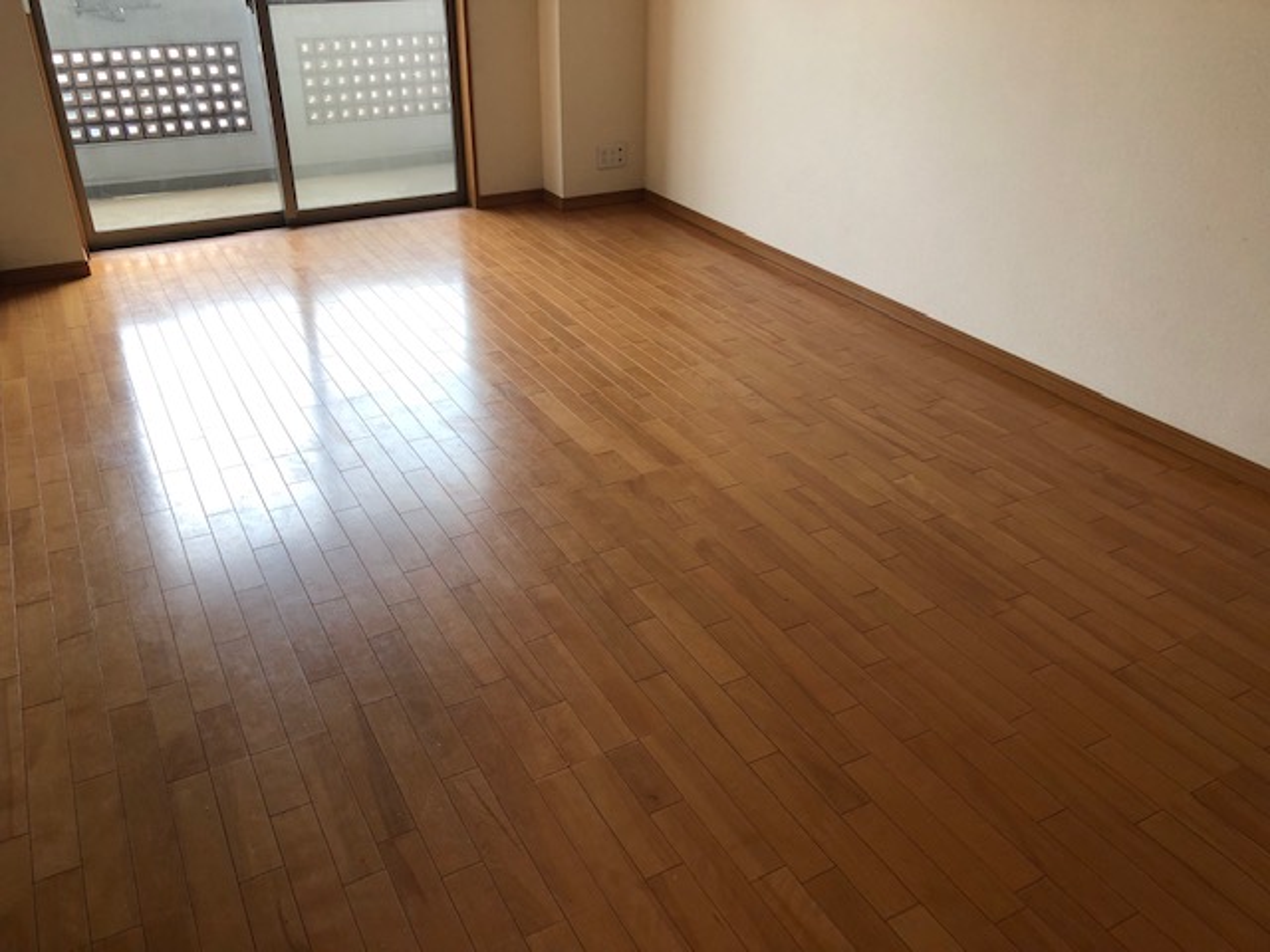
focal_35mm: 28
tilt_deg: -26.3
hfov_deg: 63.4
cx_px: 635
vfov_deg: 49.7
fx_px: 1027
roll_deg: +0.9
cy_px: 476
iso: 32
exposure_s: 1/100
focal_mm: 3.99
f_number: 1.8
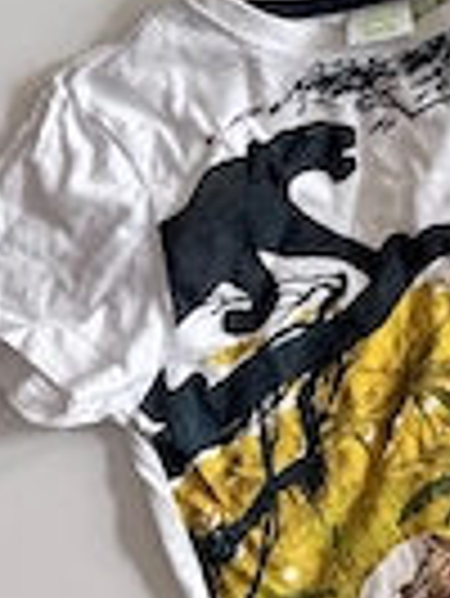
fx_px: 1246
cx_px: 662
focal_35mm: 72
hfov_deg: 18.3
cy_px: 76
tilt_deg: -87.1
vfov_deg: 26.2
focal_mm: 6.76
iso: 200
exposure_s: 1/68
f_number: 1.78
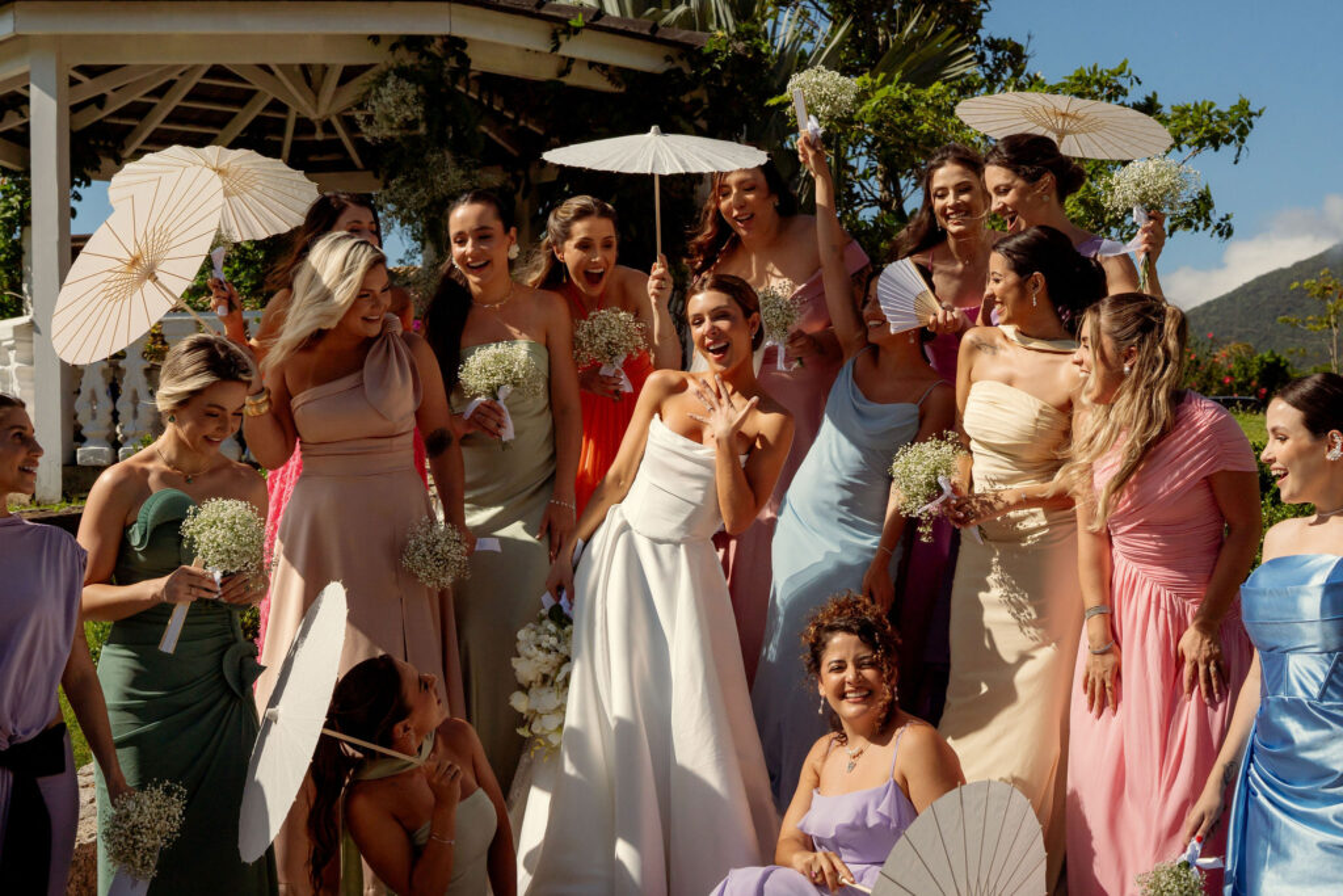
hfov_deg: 38.2
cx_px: 672
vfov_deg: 26.0
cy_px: 448
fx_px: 1940
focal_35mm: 52
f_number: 5
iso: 100
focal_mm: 35
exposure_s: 1/6400
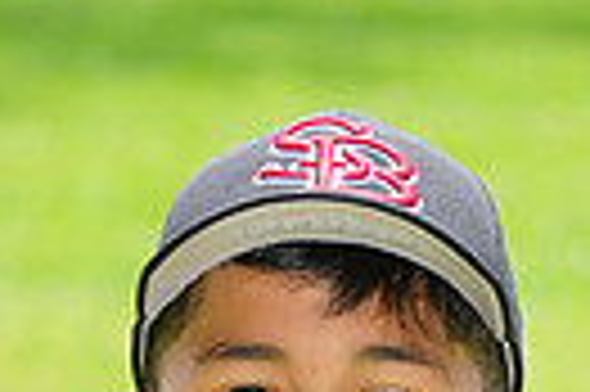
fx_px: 12391
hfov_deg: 2.7
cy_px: 807
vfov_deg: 1.8
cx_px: 149
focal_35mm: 757
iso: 200
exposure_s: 1/200
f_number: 8
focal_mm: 171
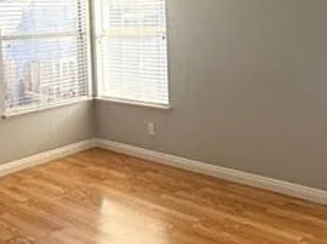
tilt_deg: -3.2
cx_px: 156
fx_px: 462
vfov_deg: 28.9
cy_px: 46
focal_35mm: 49
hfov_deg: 39.0
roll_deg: +2.0
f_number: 2.2
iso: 64
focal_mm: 2.22
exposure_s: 1/171
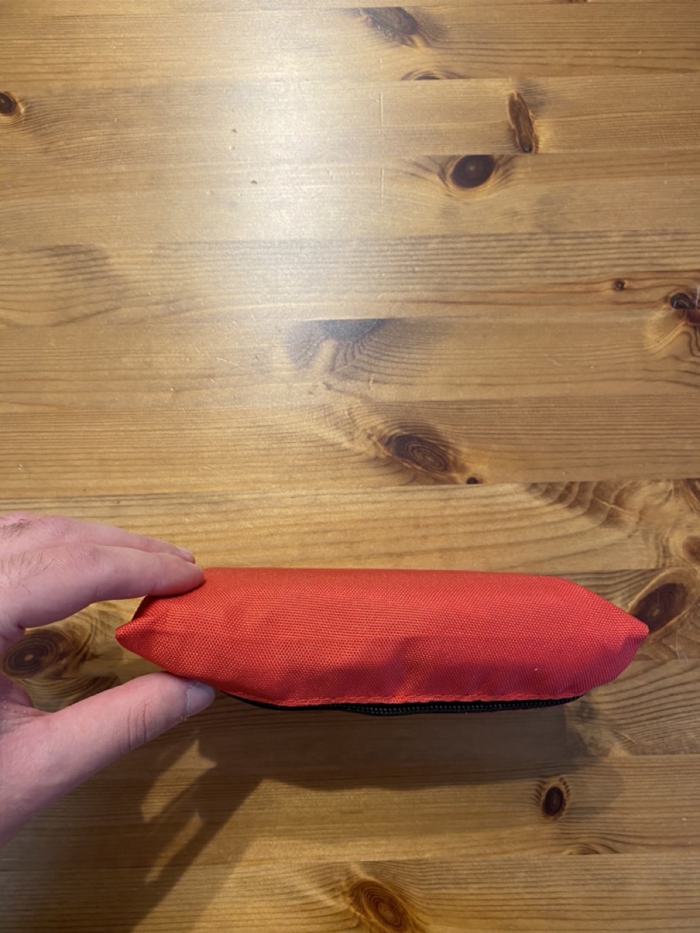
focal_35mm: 26
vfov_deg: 67.3
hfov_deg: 53.1
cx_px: 350
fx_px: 701
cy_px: 466
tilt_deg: -82.8
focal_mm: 4.25
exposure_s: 1/76
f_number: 1.8
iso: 125
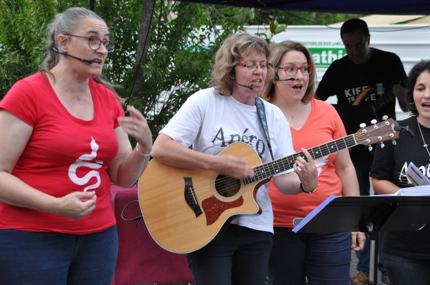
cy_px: 132
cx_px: 222
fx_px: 1241
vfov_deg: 13.1
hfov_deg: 19.7
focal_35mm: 104
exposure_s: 1/100
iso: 1600
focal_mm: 60
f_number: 5
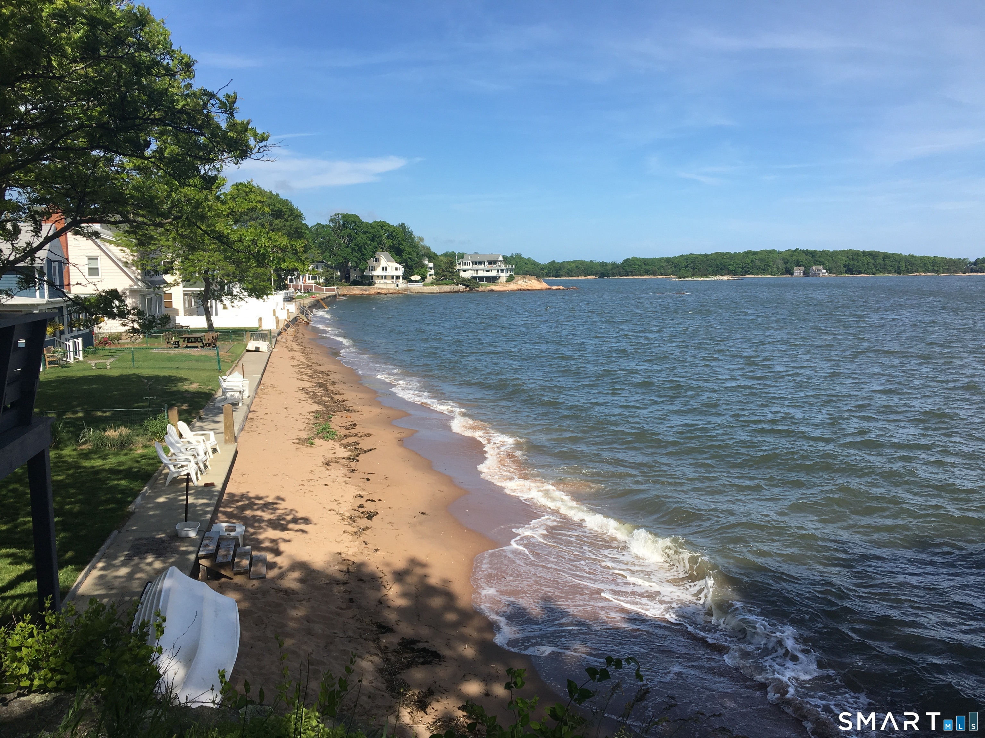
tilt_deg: -5.8
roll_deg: -1.5
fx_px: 825
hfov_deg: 61.7
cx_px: 492
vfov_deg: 48.2
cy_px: 369
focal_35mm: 29
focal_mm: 4.15
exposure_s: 1/1709
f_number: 2.2
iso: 25
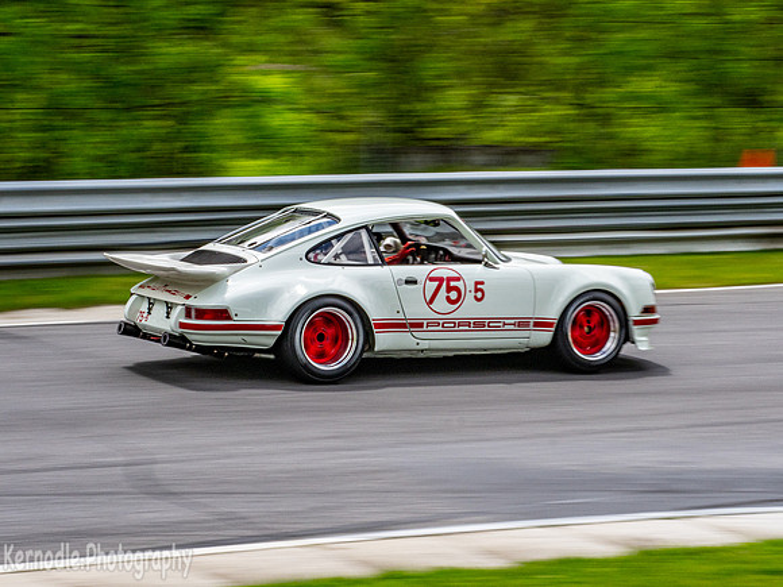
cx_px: 392
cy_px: 294
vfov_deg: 12.3
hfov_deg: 16.4
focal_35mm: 120
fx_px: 2714
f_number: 22
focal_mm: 60
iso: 320
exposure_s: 1/125
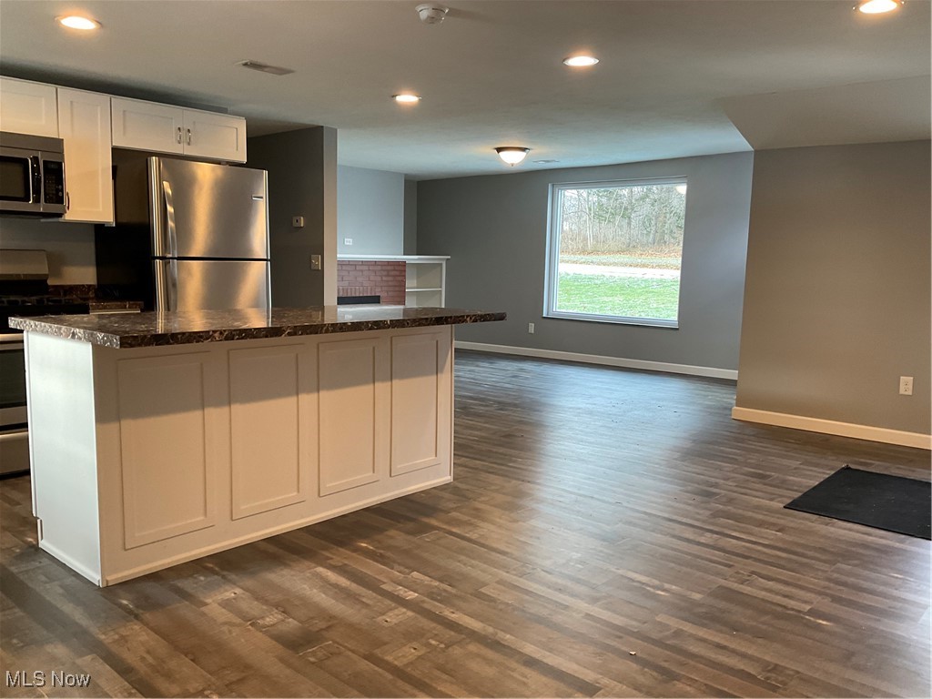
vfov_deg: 48.2
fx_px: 781
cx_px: 466
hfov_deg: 61.7
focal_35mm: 29
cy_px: 350
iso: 80
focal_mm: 3
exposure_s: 1/60
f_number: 1.8
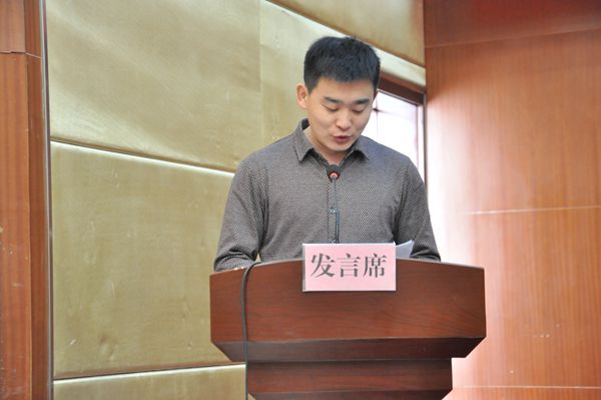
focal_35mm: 105
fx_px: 1751
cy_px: 200
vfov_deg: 13.0
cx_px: 300
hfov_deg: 19.5
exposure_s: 1/13
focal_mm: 70
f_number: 5.3
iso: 1600
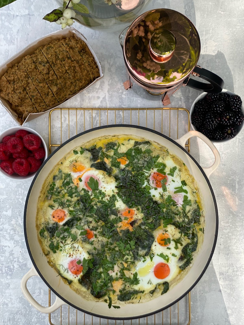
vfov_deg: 36.8
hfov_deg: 28.0
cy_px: 162
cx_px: 122
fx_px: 489
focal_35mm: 52
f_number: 2
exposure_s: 1/396
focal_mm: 6
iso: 20
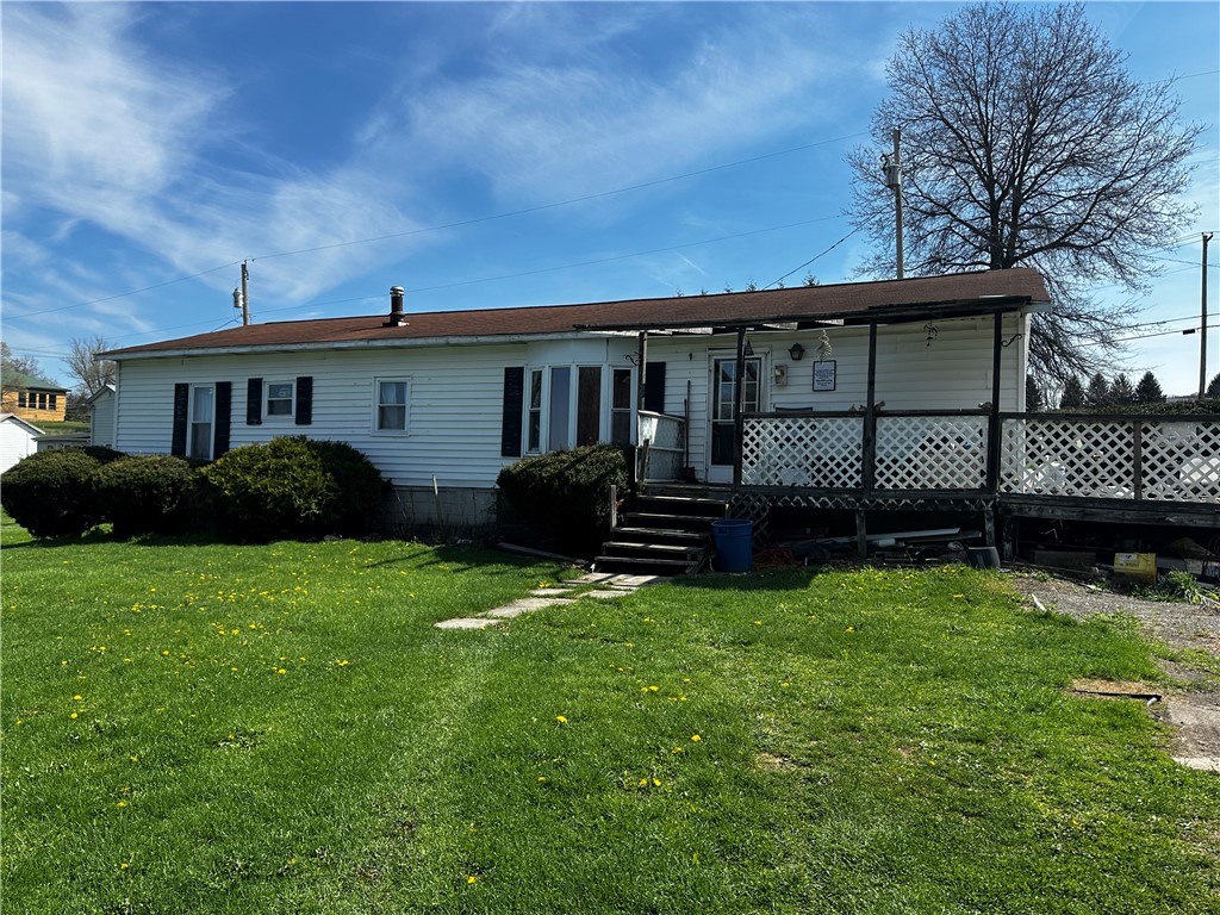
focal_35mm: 24
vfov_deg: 56.8
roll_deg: -0.2
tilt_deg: +2.3
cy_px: 458
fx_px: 846
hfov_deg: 71.6
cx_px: 610
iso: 80
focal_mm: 6.86
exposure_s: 1/3861
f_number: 1.78
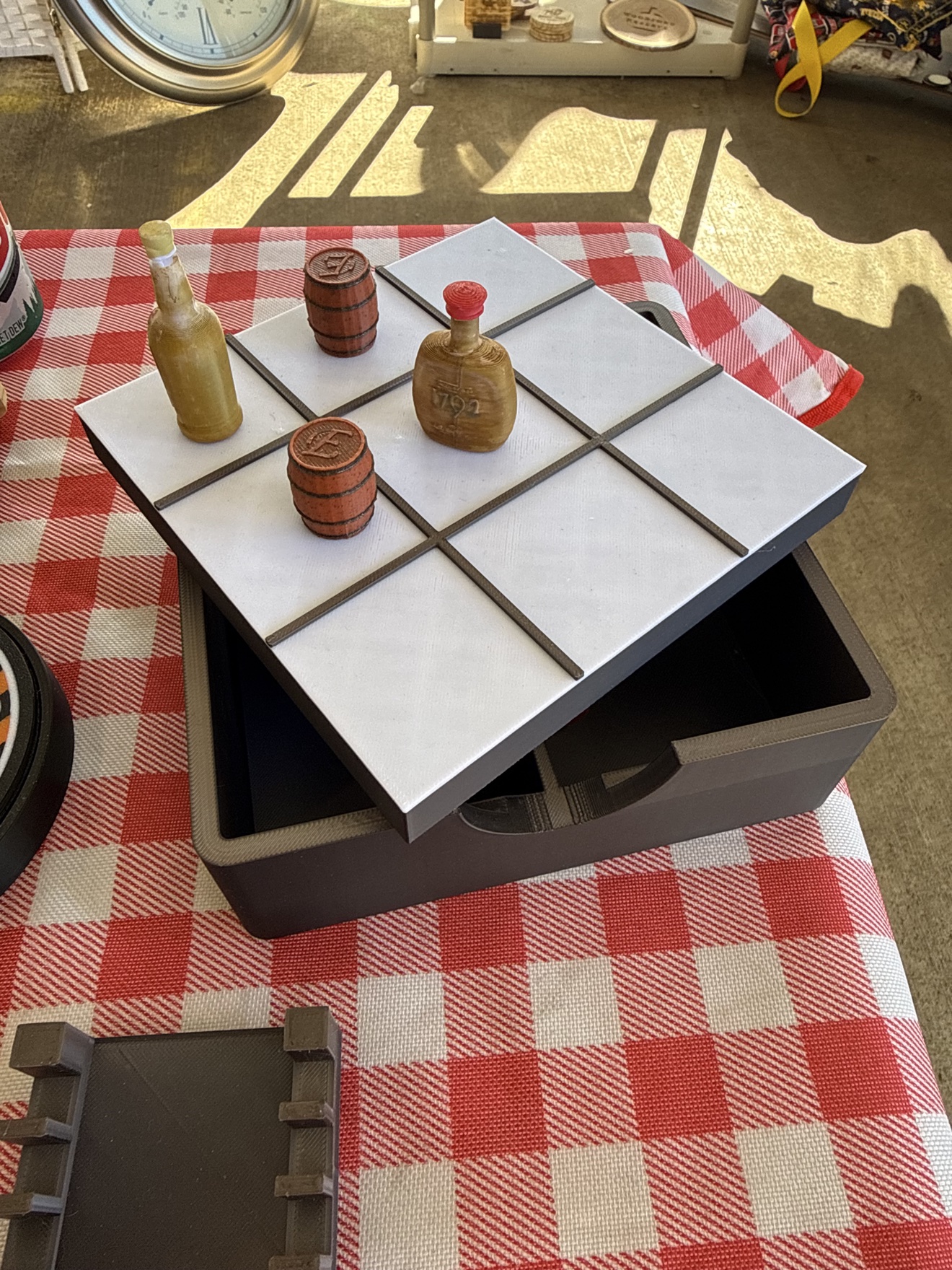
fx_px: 917
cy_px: 635
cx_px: 476
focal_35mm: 25
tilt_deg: -52.4
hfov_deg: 54.9
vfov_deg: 69.4
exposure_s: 1/175
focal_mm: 2.22
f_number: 2.2
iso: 64
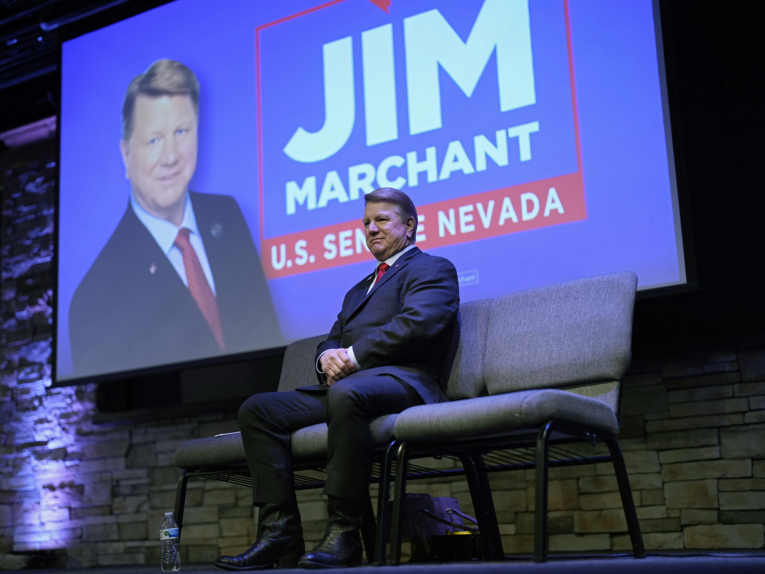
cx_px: 347
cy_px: 285
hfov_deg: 34.9
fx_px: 1215
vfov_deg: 26.6
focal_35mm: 55
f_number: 1.2
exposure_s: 1/640
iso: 640
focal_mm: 50
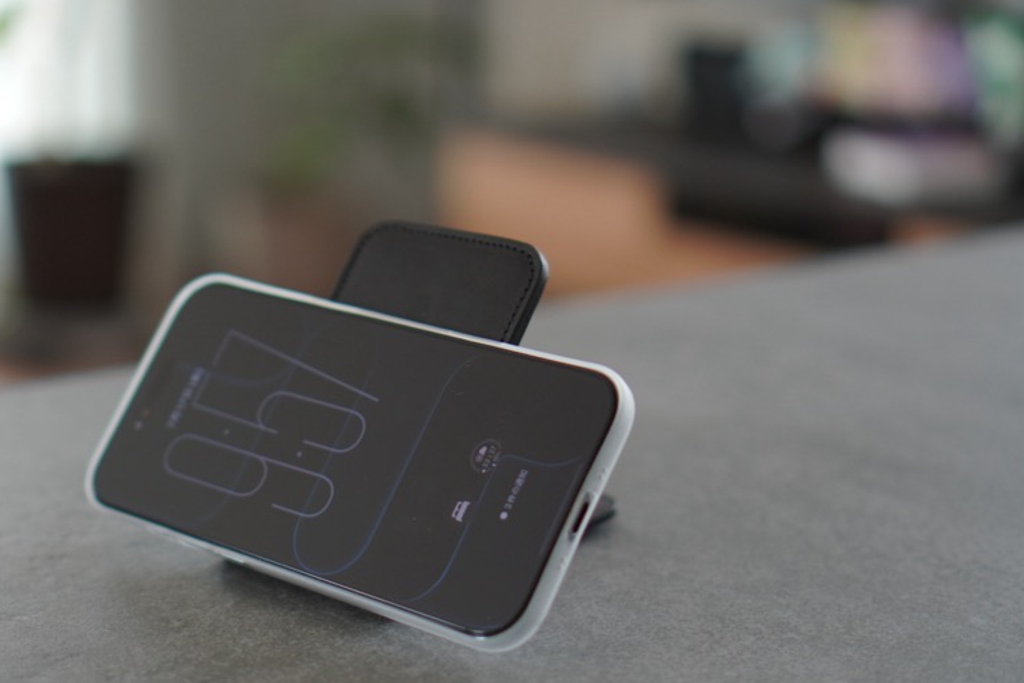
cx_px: 414
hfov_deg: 28.9
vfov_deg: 19.5
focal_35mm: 70
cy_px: 447
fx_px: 1982
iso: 125
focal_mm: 35
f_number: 1.8
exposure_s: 1/60
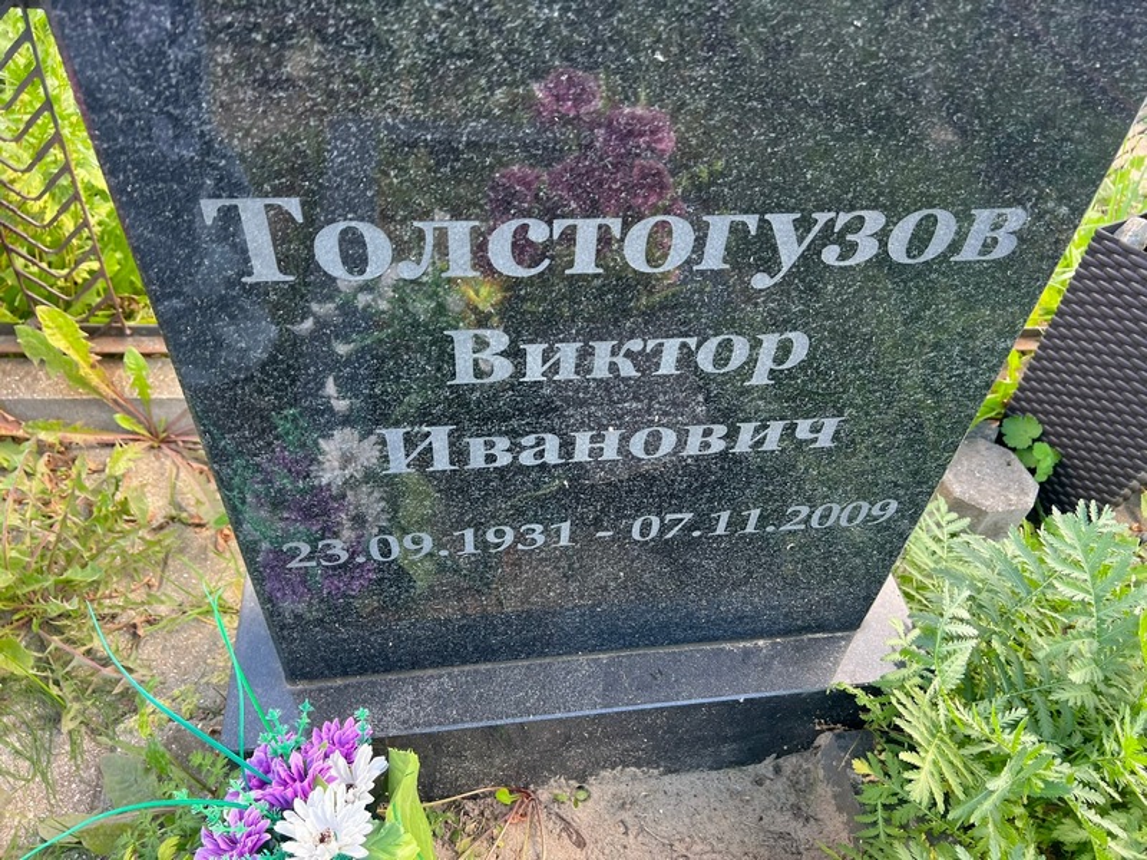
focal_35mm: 26
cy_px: 430
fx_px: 862
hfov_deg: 67.3
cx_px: 574
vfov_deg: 53.1
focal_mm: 5.7
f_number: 1.5
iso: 40
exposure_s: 1/127
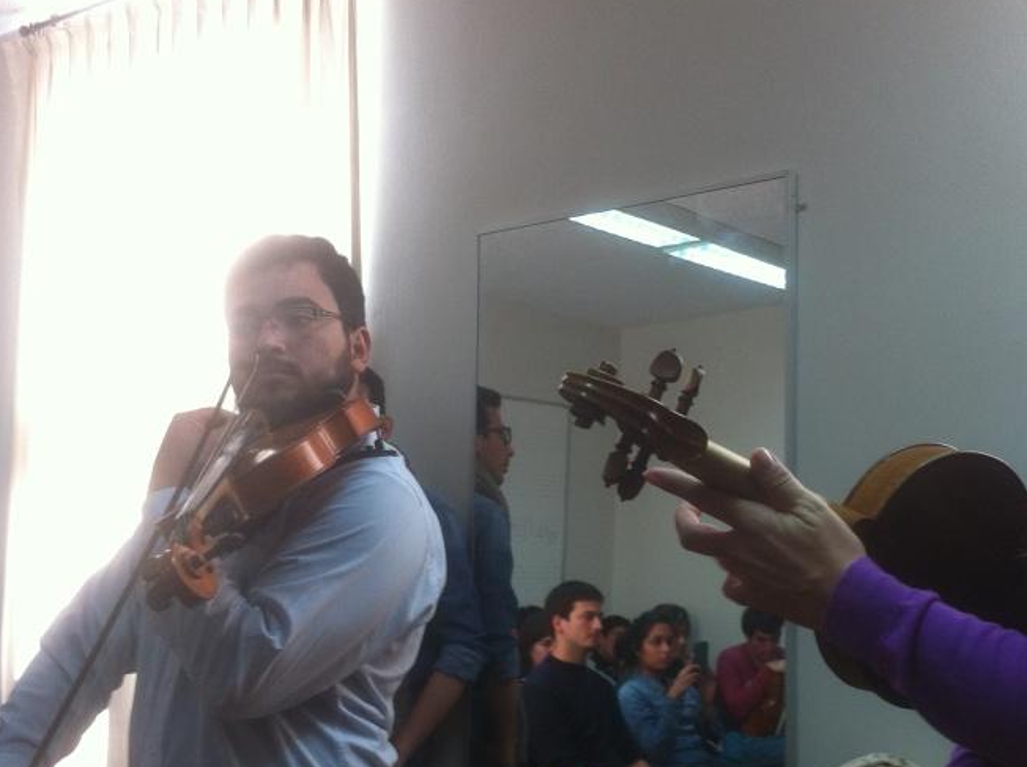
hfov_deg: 34.9
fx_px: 1629
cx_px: 575
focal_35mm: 55
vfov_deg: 26.4
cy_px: 483
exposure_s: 1/24
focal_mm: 3.85
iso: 80
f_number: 2.8
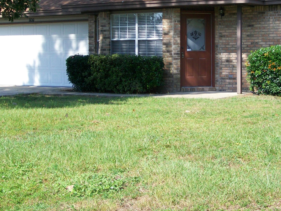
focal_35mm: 77
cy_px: 67
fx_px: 625
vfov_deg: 19.1
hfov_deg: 25.2
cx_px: 187
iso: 64
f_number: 3.4
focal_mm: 9.5
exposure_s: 1/400
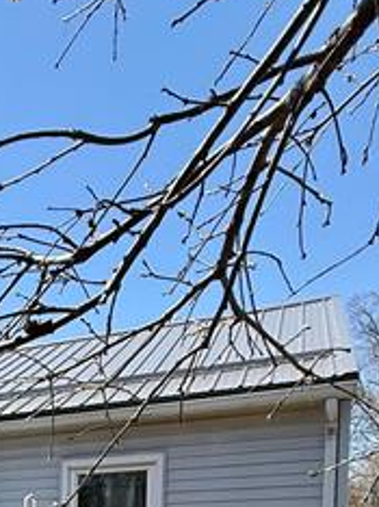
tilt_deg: -5.4
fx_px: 673
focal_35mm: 46
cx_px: -48
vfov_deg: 32.9
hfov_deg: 28.3
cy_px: 626
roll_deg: -0.7
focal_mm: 2.22
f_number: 2.2
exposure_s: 1/1497
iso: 50
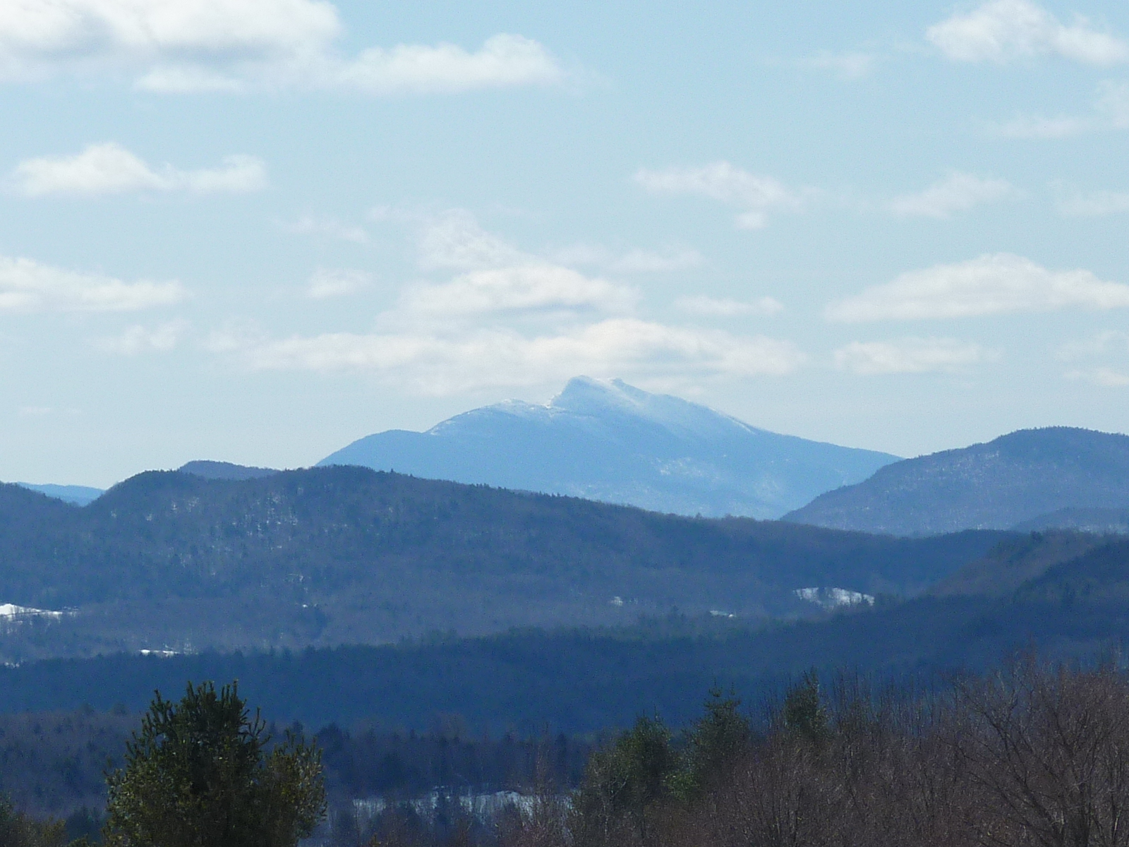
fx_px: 9948
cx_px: 564
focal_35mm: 305
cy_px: 424
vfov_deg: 4.9
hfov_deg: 6.5
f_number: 5.6
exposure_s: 1/640
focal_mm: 27.8
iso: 80
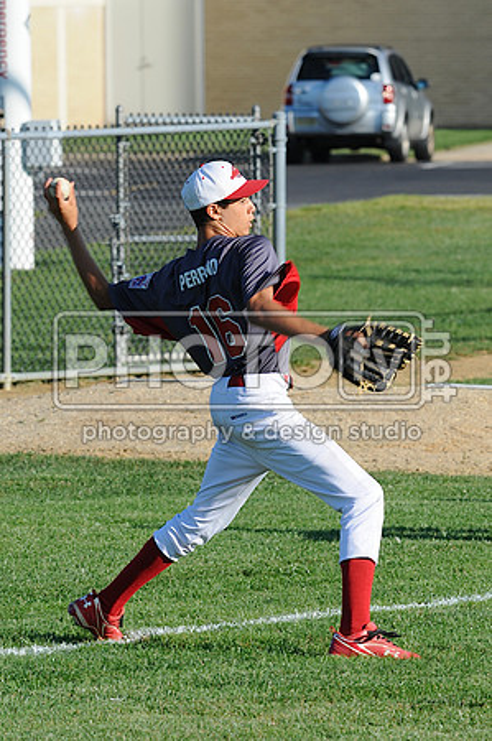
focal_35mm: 450
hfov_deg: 3.0
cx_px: 246
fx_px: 9246
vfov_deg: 4.6
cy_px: 370
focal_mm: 300
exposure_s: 1/250
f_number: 11
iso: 200
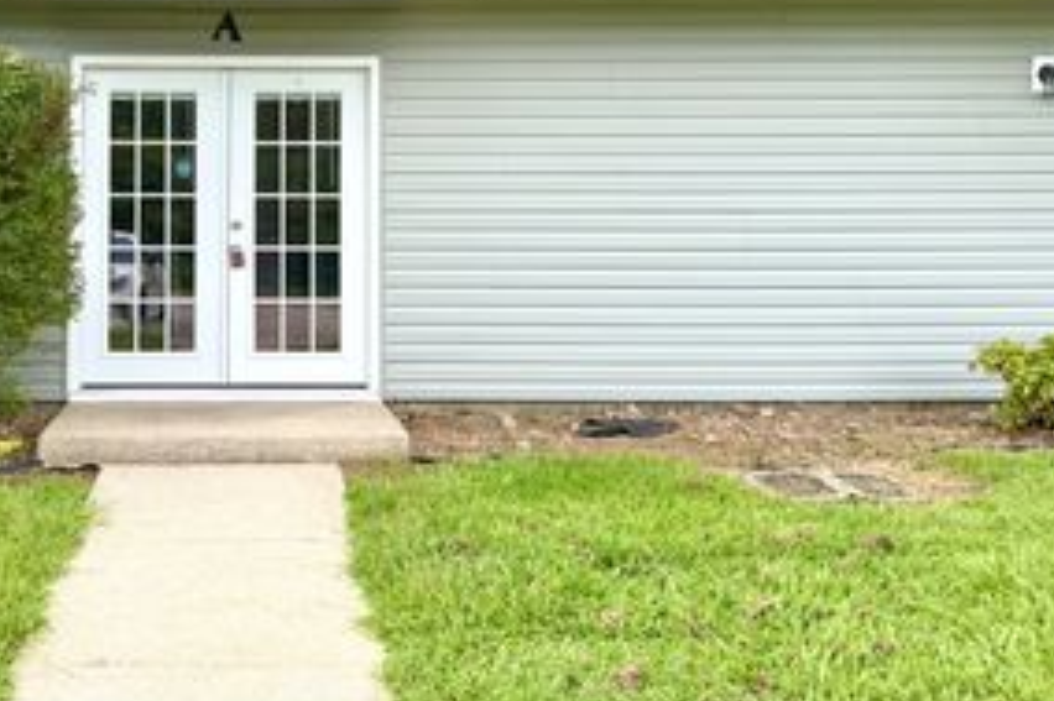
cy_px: 161
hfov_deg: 43.1
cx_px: 260
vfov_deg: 29.9
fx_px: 1287
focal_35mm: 44
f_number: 1.78
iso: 100
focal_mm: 6.76
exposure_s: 1/2525
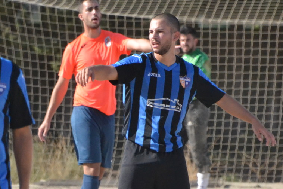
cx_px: 67
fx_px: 8401
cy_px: 135
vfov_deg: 1.3
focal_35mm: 1069
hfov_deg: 1.9
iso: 3200
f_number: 10
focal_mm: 300
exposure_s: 1/4000
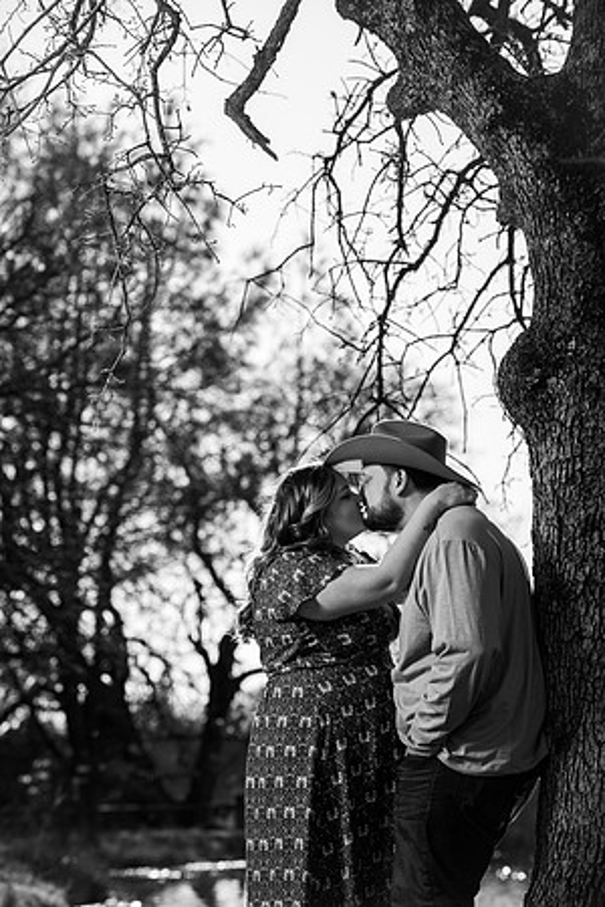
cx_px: 302
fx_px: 3907
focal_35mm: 155
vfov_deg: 13.2
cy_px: 454
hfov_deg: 8.9
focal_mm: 155
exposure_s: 1/250
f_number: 5.6
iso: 50
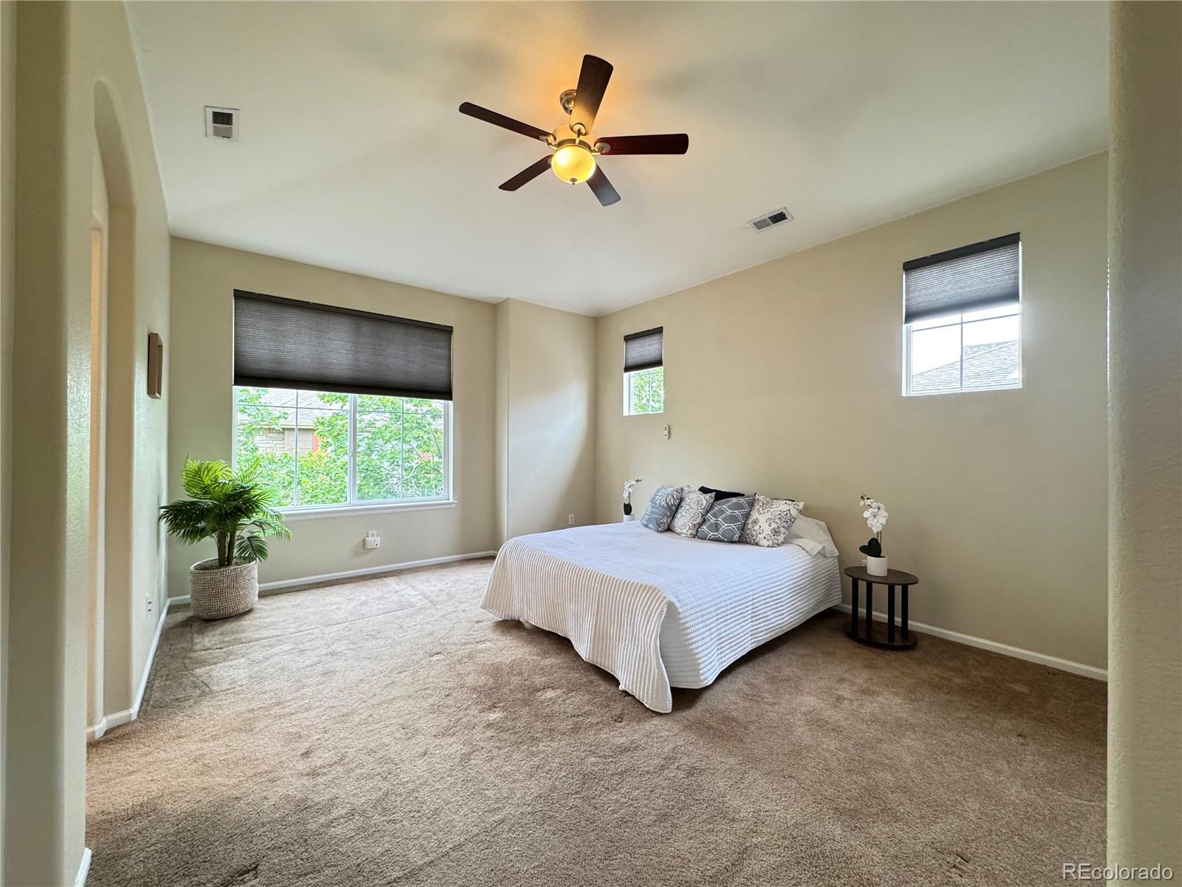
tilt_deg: +0.2
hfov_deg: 102.1
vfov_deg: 85.7
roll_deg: -0.6
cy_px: 444
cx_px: 591
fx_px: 478
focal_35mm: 14
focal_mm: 2.22
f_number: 2.2
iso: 320
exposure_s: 1/120
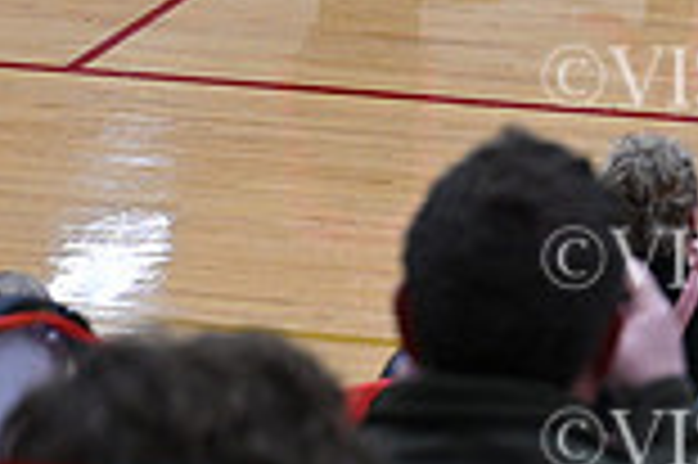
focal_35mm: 262
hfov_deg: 7.7
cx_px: 1193
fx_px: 5074
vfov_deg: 5.2
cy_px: -196
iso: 4000
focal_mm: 70
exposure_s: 1/400
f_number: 4
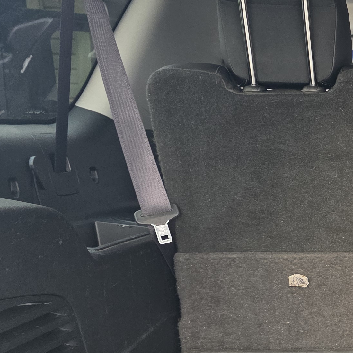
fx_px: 854
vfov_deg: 23.1
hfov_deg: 20.0
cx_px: 535
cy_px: 268
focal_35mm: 74
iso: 160
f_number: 1.7
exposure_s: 1/180
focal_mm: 6.3
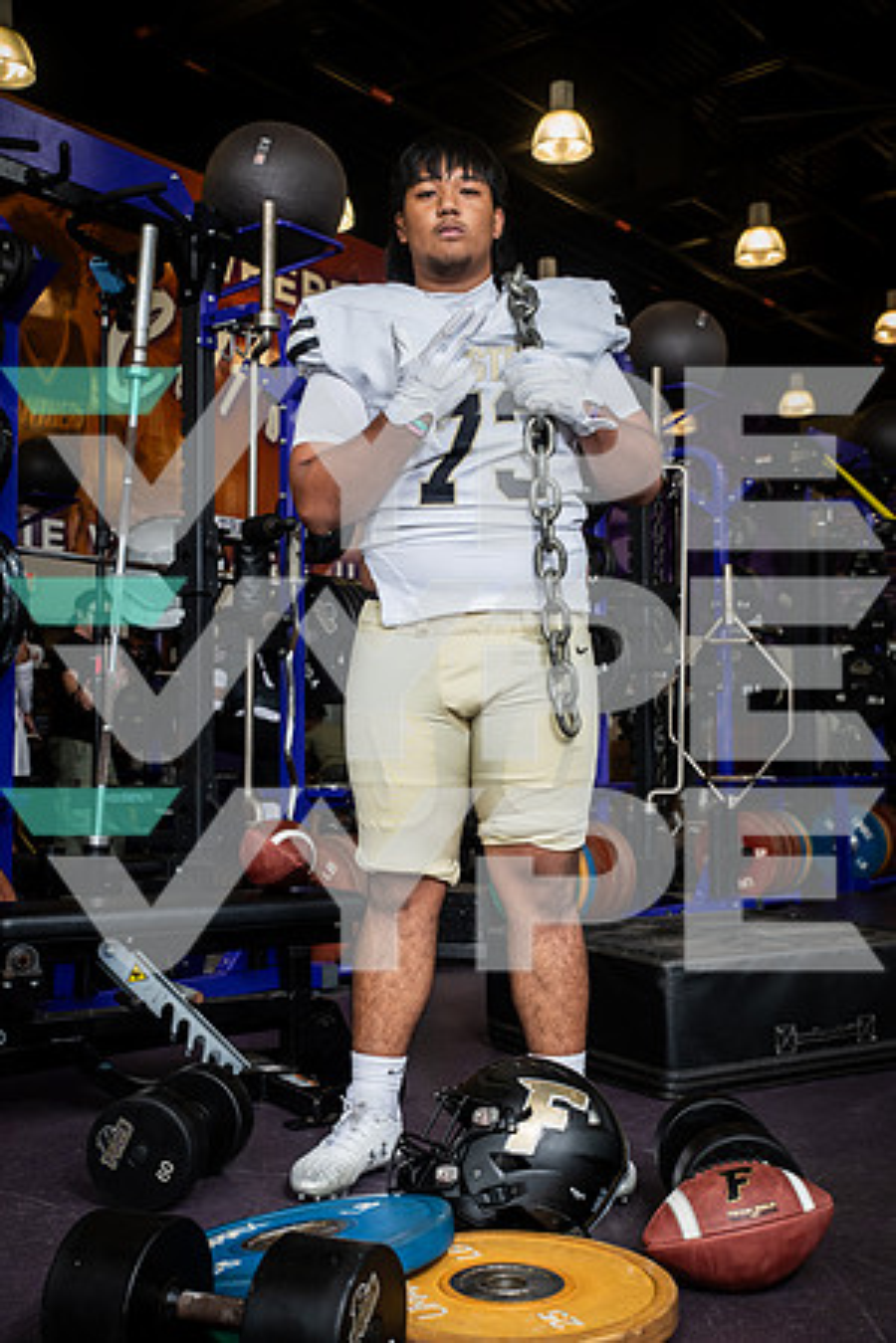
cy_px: 672
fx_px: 1493
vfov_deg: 48.5
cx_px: 448
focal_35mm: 40
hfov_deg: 33.4
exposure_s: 1/250
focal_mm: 40
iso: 500
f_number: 5.6
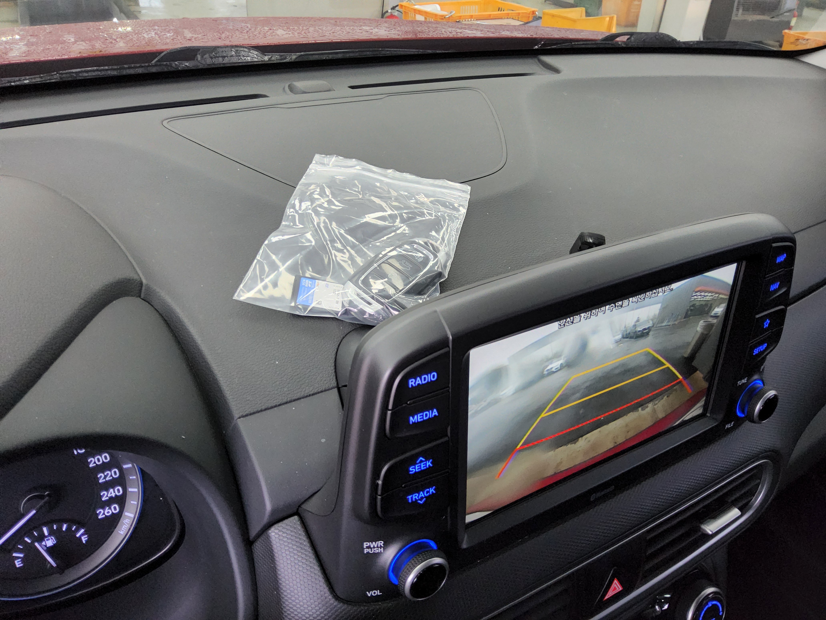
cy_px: 310
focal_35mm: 25
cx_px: 413
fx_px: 597
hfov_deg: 69.4
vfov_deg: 54.9
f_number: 2
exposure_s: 1/120
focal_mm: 3.08
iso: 800
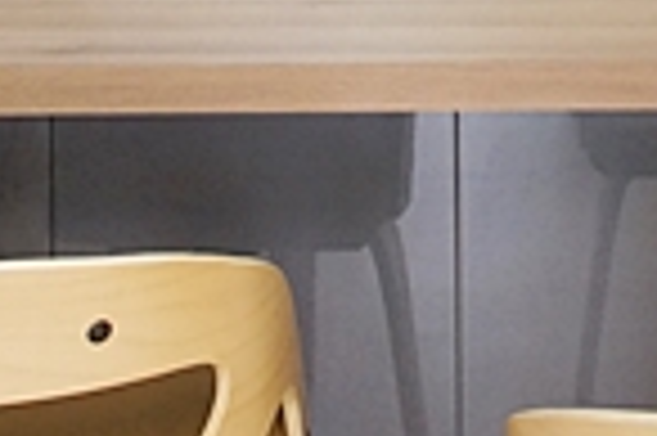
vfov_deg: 14.0
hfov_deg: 23.3
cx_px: 716
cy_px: -436
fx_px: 1495
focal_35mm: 82
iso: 800
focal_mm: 10
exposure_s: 1/30
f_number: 9
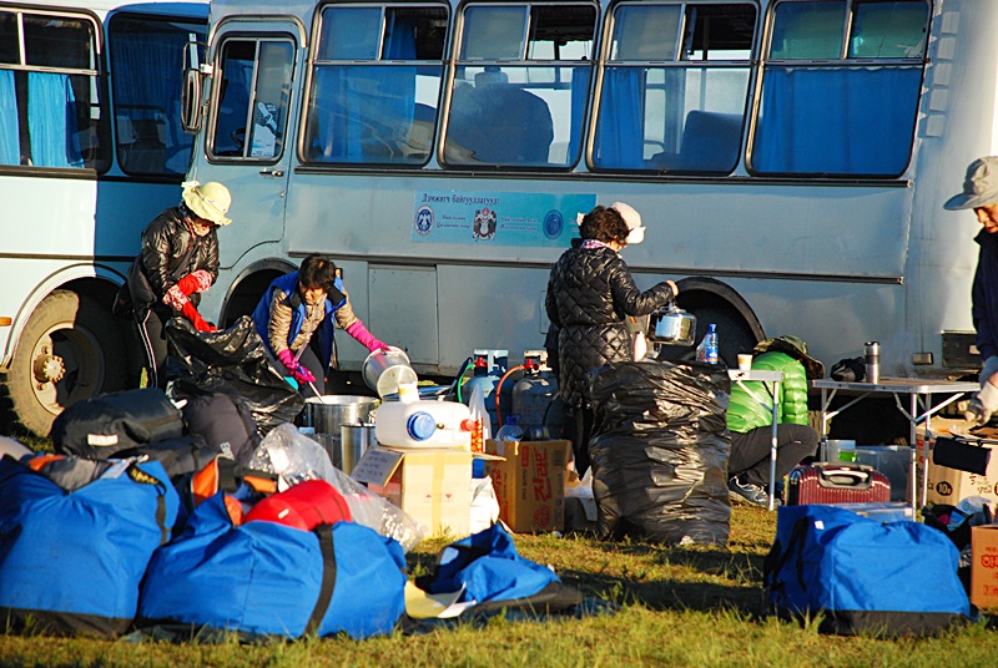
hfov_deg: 10.1
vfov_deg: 6.8
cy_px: 334
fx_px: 5622
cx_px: 499
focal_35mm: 202
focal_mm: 135
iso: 400
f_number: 6.3
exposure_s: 1/640
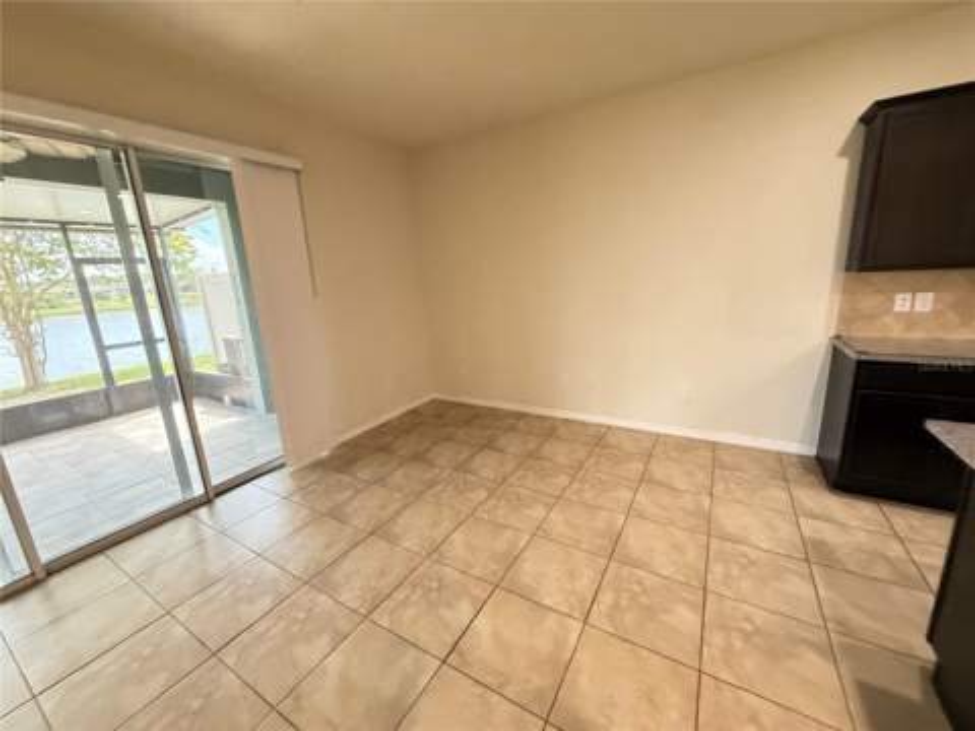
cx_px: 488
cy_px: 366
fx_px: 394
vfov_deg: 85.7
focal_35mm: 14
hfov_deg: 102.1
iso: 640
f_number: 2.2
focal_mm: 2.22
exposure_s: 1/120
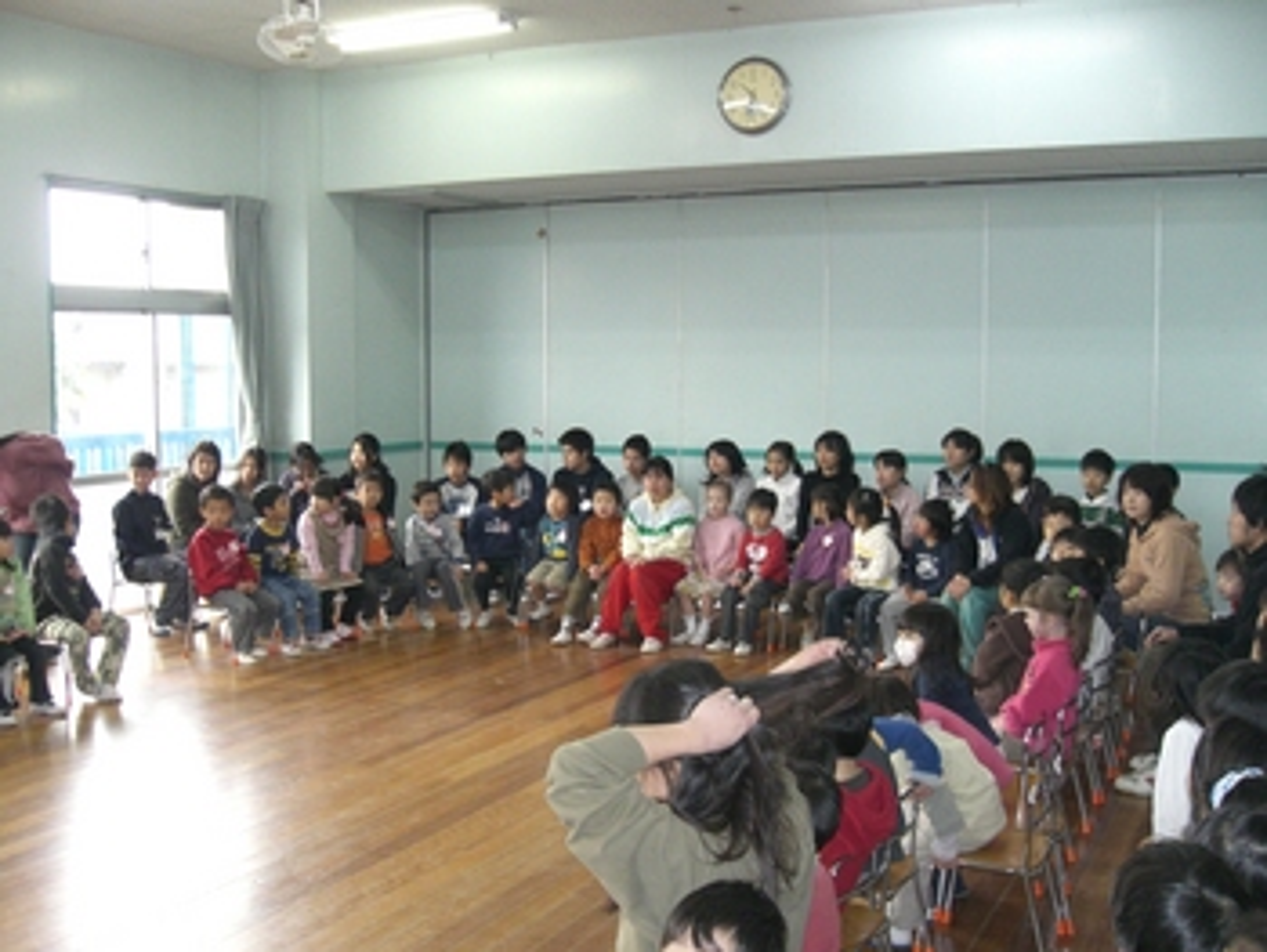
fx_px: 1392
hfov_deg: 48.9
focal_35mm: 38
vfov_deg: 37.8
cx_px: 634
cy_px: 476
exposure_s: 1/60
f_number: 3.1
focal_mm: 6.3
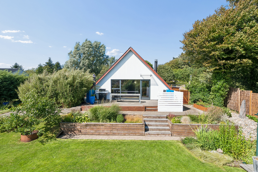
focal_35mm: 18
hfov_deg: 90.0
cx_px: 129
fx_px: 129
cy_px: 86
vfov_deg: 67.4
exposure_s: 1/320
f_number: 9
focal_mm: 18
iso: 200
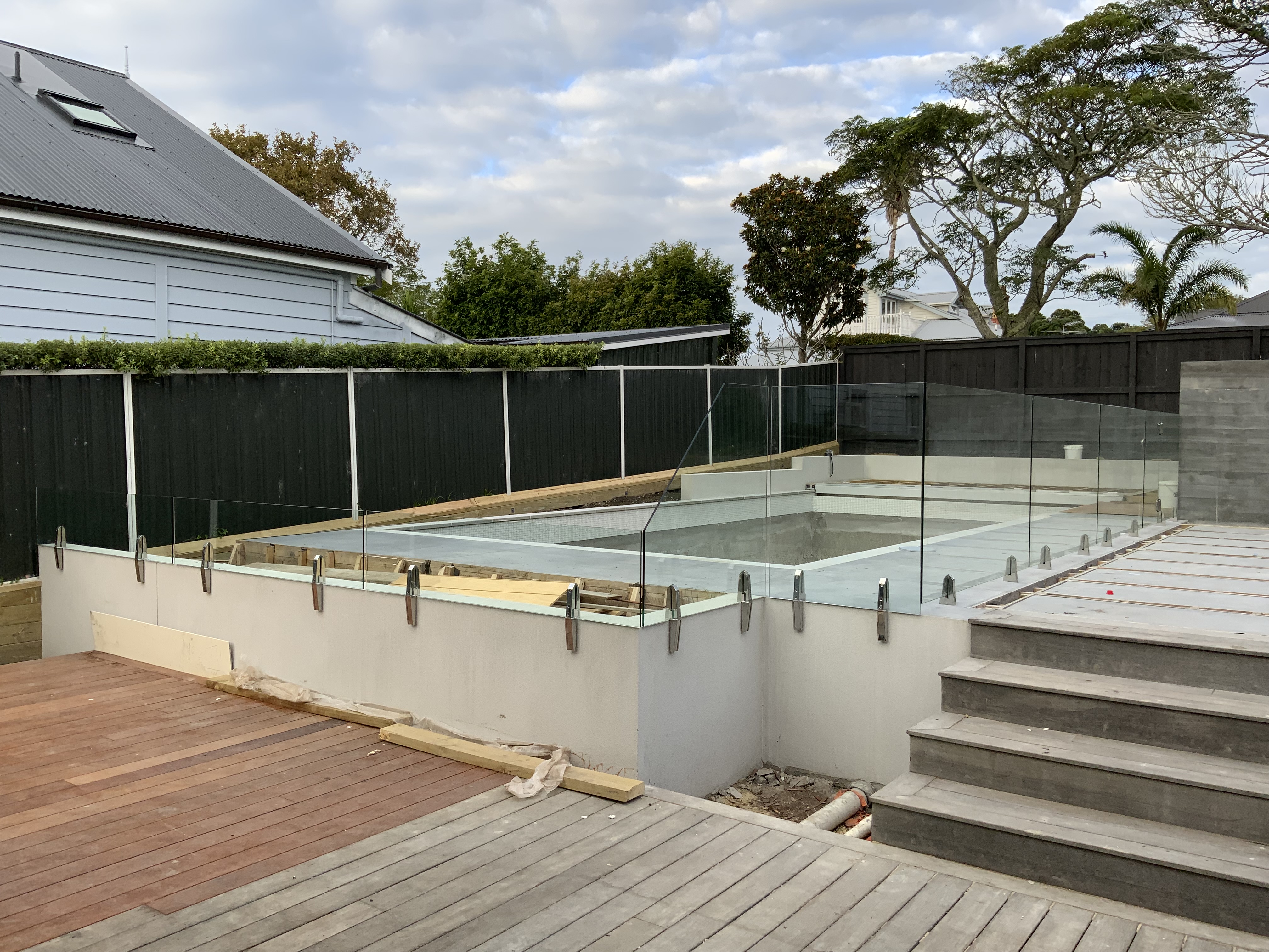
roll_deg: -0.9
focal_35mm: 29
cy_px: 476
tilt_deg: -1.3
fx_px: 1063
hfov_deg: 61.7
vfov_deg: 48.2
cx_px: 634
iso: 16
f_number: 1.8
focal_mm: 3
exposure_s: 1/362
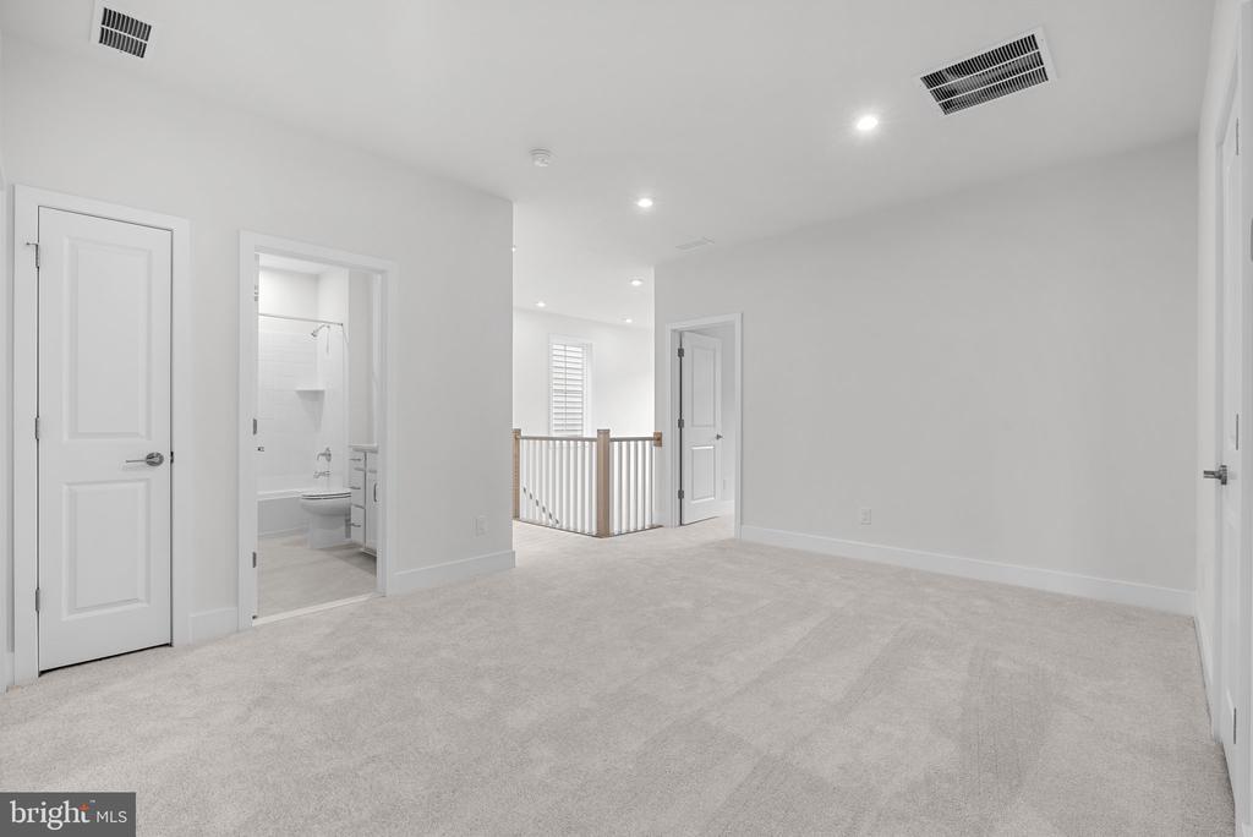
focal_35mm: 16
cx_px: 626
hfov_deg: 96.7
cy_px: 418
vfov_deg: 73.8
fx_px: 557
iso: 250
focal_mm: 16
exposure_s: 1/4
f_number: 8
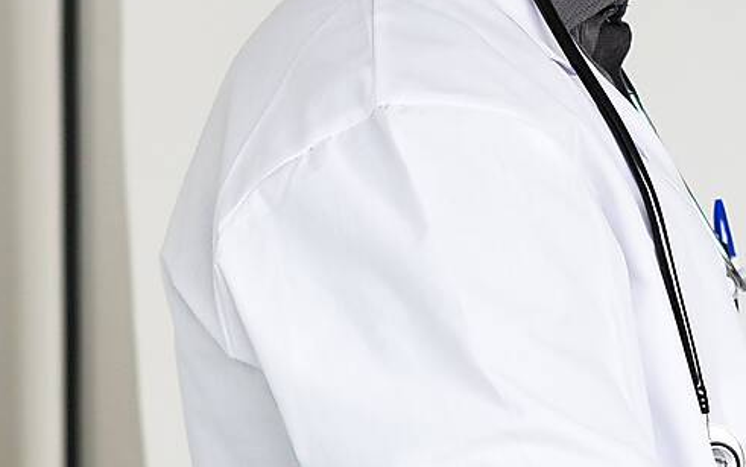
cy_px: 167
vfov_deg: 7.0
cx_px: 511
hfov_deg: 11.2
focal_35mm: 187
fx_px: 3802
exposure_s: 1/640
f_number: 2.5
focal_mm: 50
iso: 800
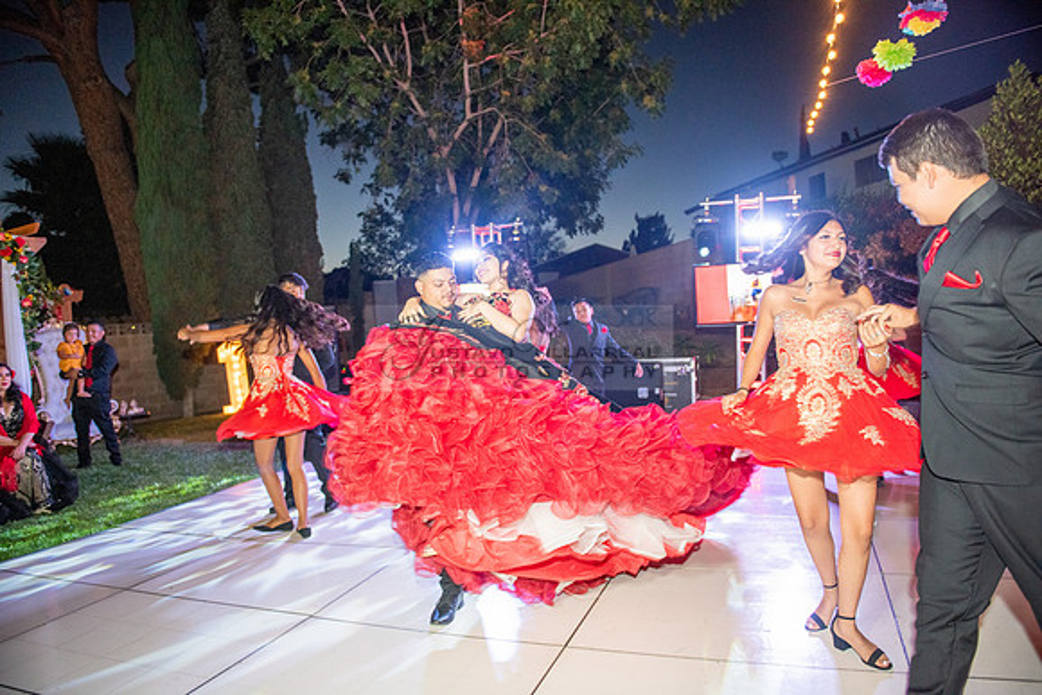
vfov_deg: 53.2
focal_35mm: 24
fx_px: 695
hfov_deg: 73.7
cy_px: 348
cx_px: 521
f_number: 3.2
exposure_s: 1/100
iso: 1600
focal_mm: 24
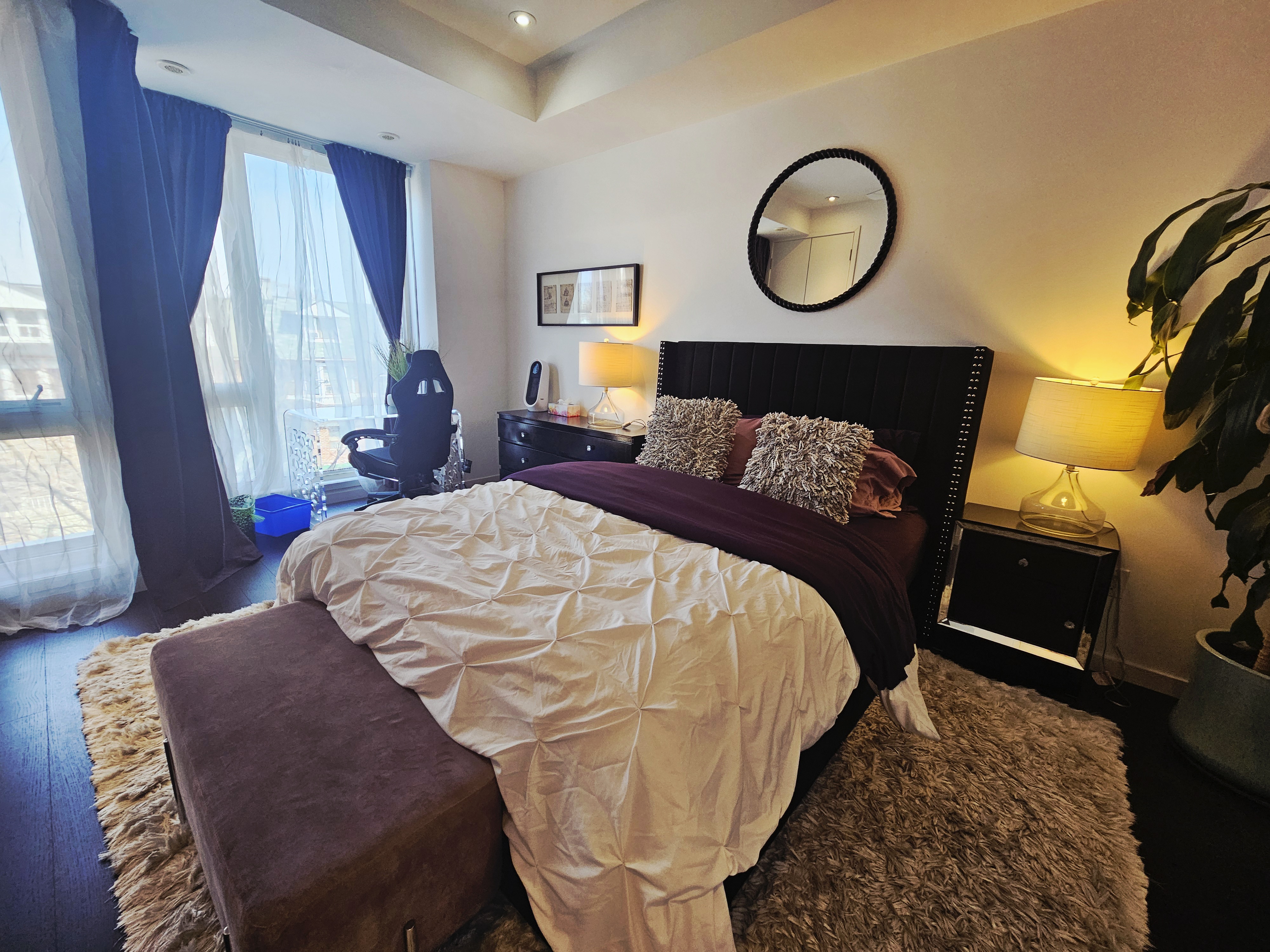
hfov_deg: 106.2
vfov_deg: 89.9
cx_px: 635
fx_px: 477
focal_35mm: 13
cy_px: 476
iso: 100
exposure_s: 1/60.2
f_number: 2.2
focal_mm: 2.2
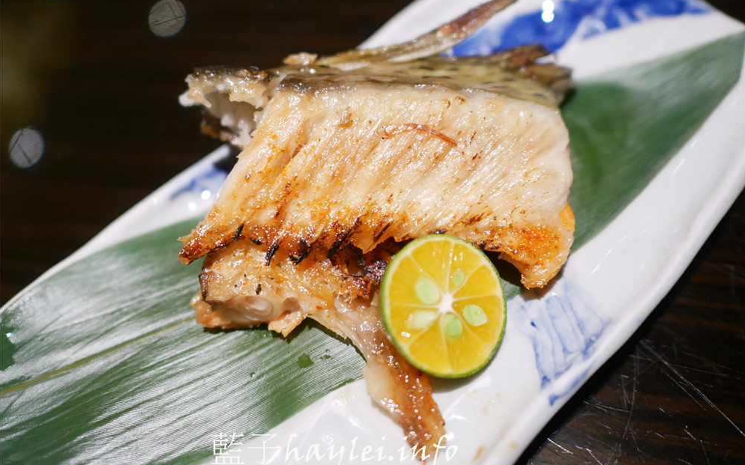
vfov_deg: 39.4
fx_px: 650
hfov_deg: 59.7
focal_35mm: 32
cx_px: 372
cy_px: 206
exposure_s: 1/60
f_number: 1.7
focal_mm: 15
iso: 500
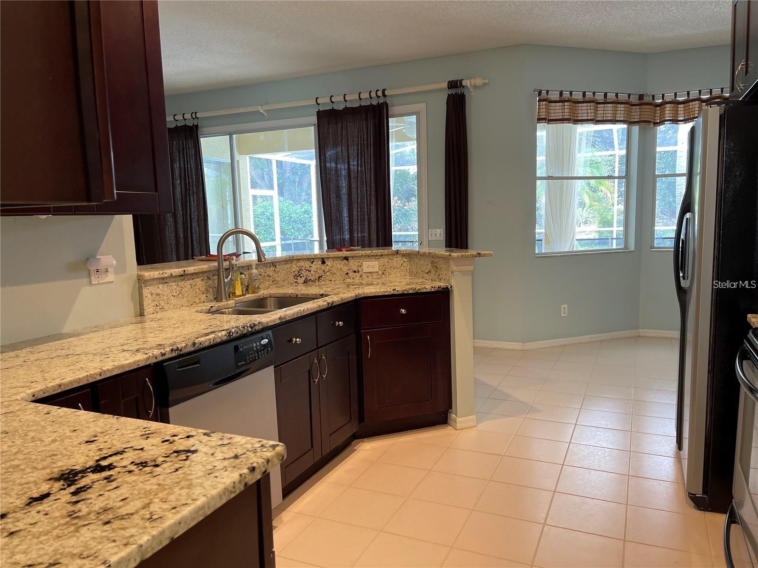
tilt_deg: -6.5
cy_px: 284
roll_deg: +2.7
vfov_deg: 53.1
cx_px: 379
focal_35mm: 26
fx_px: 569
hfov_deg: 67.3
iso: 160
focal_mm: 5.1
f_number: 1.6
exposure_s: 1/60
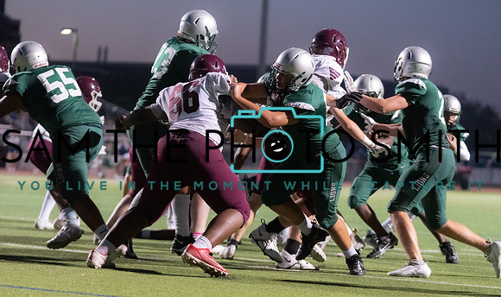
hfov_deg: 14.3
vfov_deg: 8.5
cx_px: 235
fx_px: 1997
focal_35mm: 148
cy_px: 206
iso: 6400
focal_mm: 116
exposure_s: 1/800
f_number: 2.8
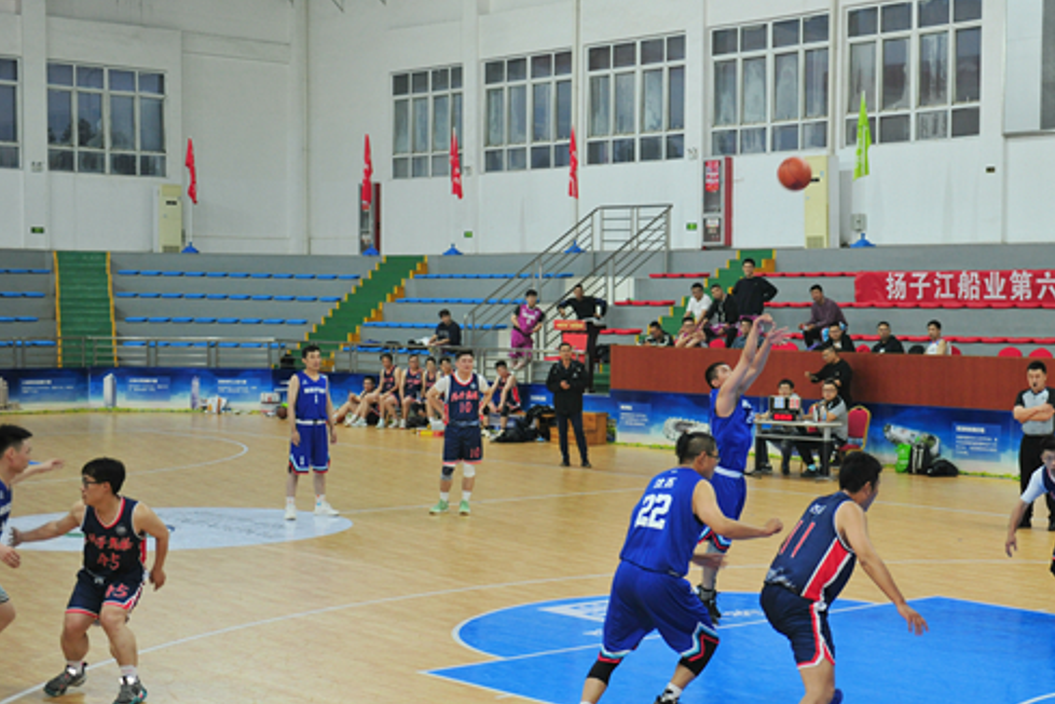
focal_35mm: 63
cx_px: 671
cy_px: 416
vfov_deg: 21.5
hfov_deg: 31.7
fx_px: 1846
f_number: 2.8
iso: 640
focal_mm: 44
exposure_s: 1/160
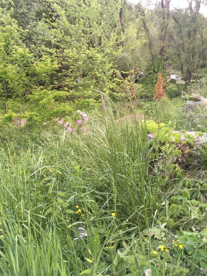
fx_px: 231
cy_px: 138
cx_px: 104
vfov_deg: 61.7
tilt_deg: -13.0
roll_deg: +0.7
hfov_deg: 48.2
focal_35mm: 29
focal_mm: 4.15
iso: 50
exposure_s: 1/30
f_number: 2.2
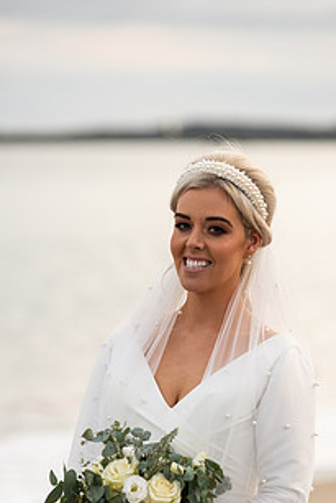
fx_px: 3174
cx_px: 205
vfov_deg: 9.1
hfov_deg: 6.1
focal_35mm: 227
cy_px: 364
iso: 100
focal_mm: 155
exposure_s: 1/200
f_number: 3.5
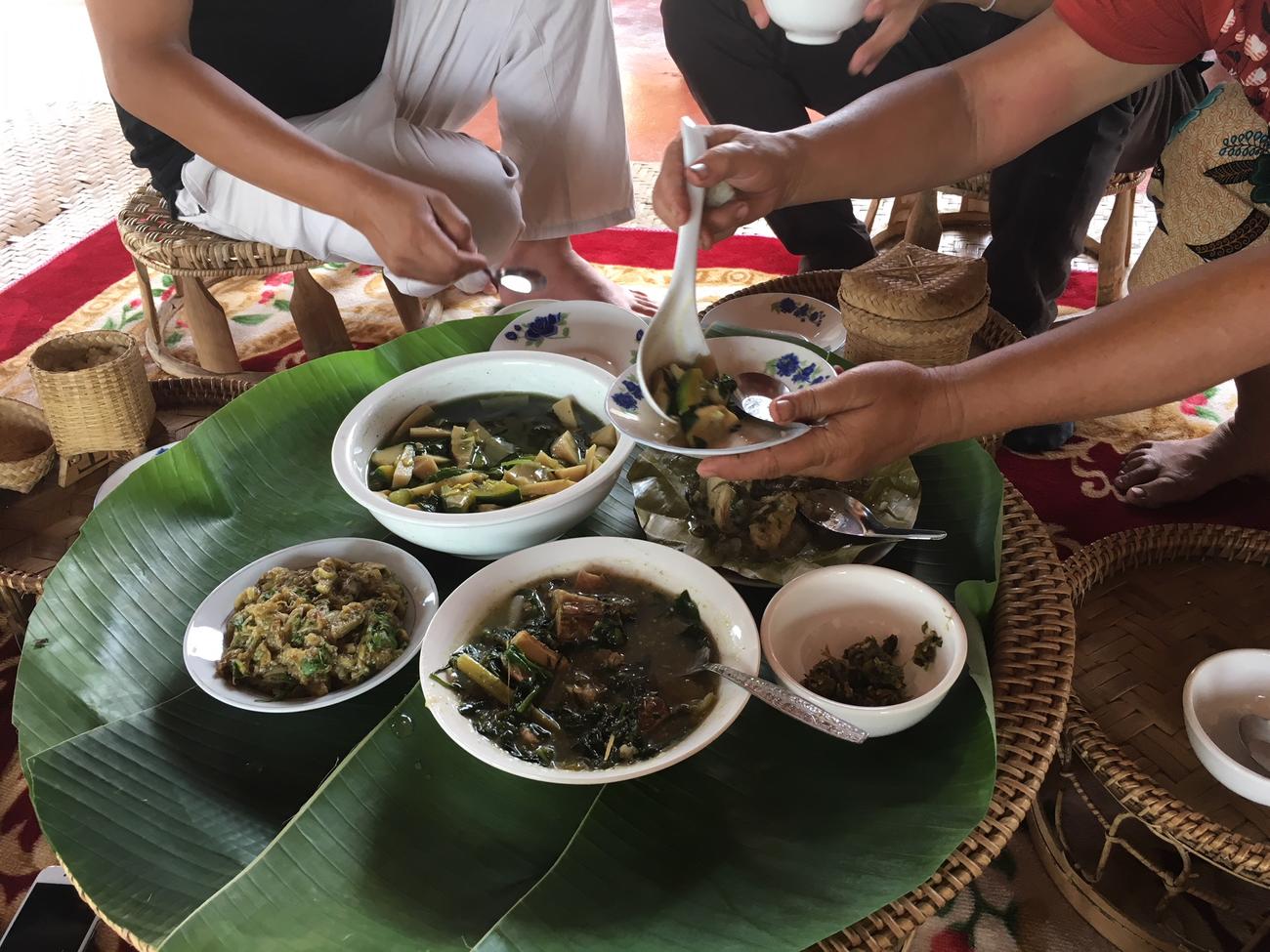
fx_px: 1064
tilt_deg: -37.0
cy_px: 476
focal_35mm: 29
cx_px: 635
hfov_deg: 61.7
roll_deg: +3.0
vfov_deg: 48.2
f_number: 2.2
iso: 32
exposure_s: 1/33
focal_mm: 4.15
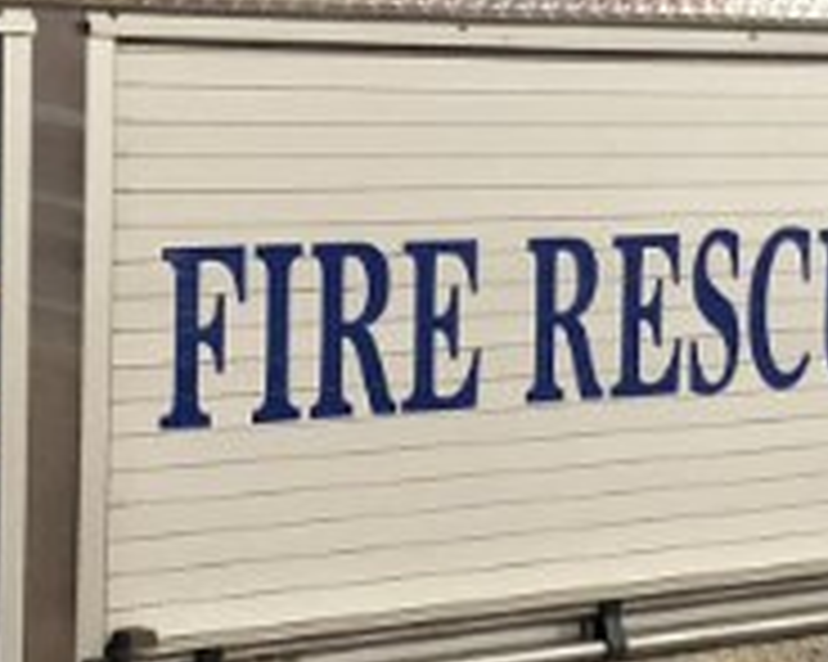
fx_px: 3723
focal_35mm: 152
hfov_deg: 12.7
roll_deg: +0.0
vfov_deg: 10.2
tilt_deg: -4.4
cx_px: 436
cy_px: 347
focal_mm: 4
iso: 100
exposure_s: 1/13
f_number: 1.8
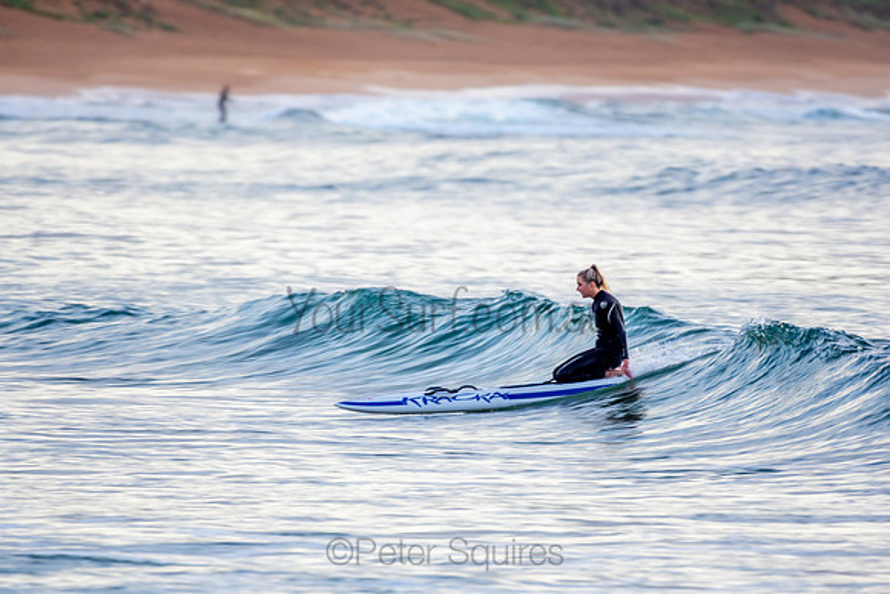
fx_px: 18545
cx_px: 445
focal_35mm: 750
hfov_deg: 2.7
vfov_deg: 1.8
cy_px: 297
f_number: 5.6
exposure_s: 1/50
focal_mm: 500
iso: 180
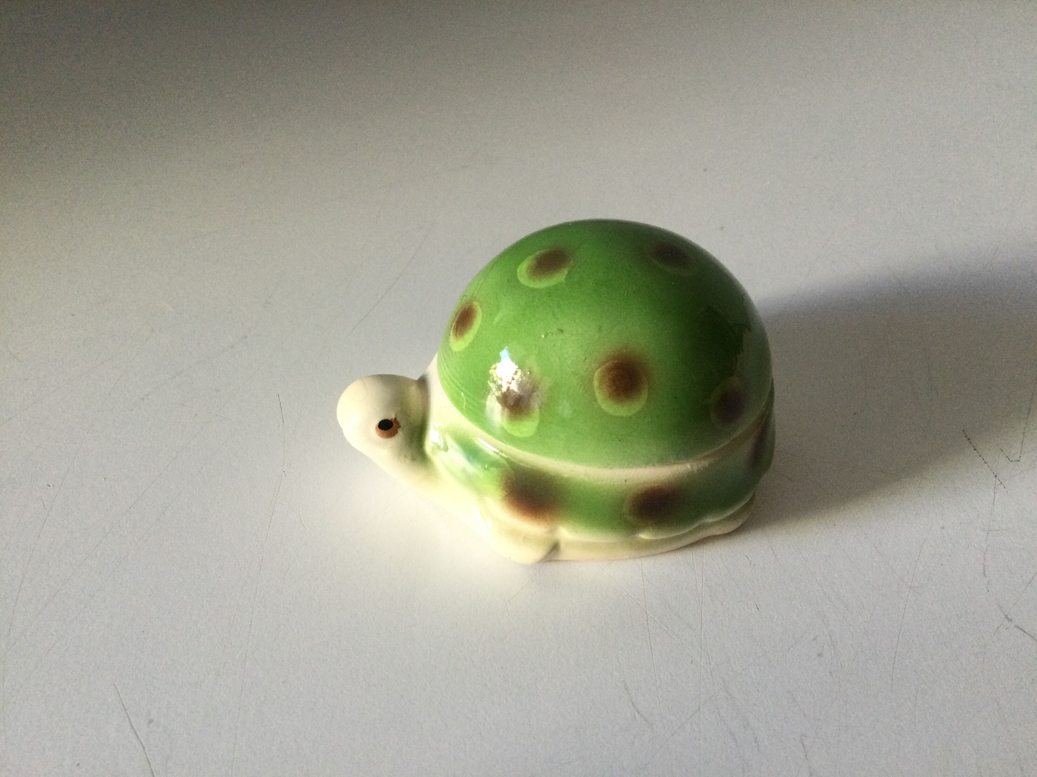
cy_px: 388
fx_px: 929
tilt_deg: -43.4
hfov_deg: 58.4
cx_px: 518
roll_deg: -1.7
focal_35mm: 31
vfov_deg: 45.4
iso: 125
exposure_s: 1/33
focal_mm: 3.3
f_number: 2.4
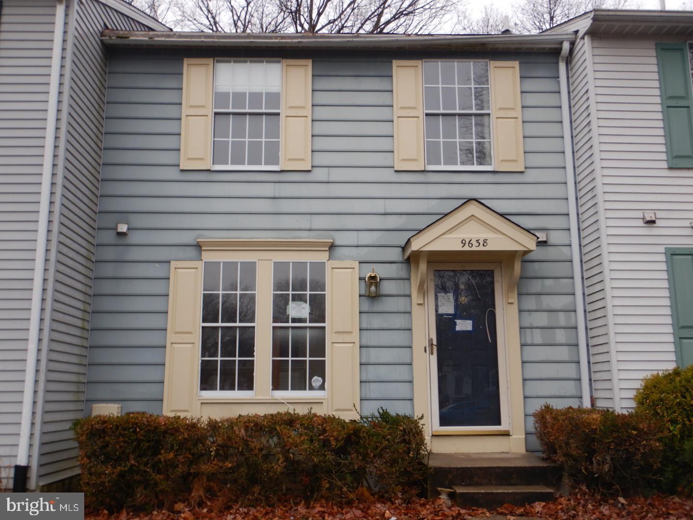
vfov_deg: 41.8
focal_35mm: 34
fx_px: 681
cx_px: 346
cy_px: 260
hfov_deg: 54.0
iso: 125
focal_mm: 6.1
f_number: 4.2
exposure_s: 1/80
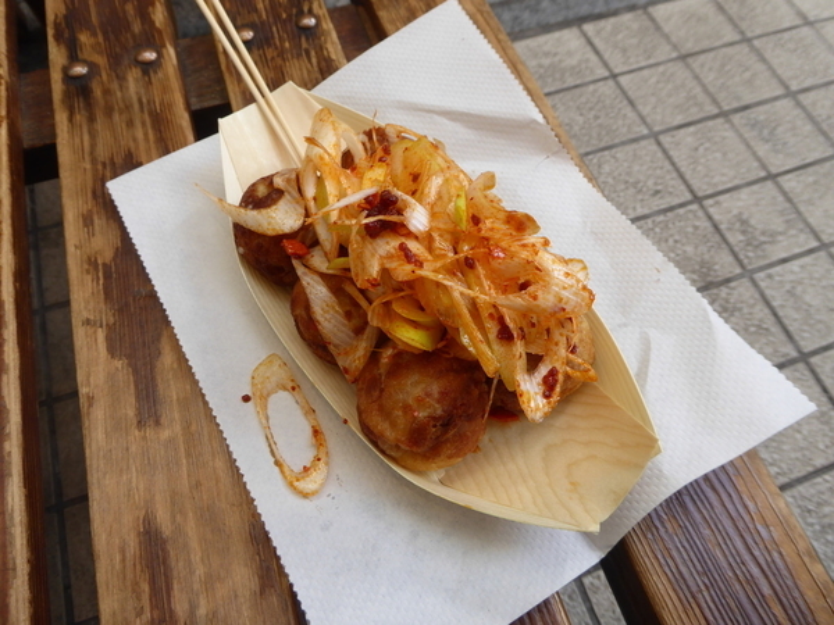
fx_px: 602
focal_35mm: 25
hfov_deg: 69.4
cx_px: 417
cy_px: 312
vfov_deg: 54.9
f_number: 3.3
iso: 100
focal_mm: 4.3
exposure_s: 1/80
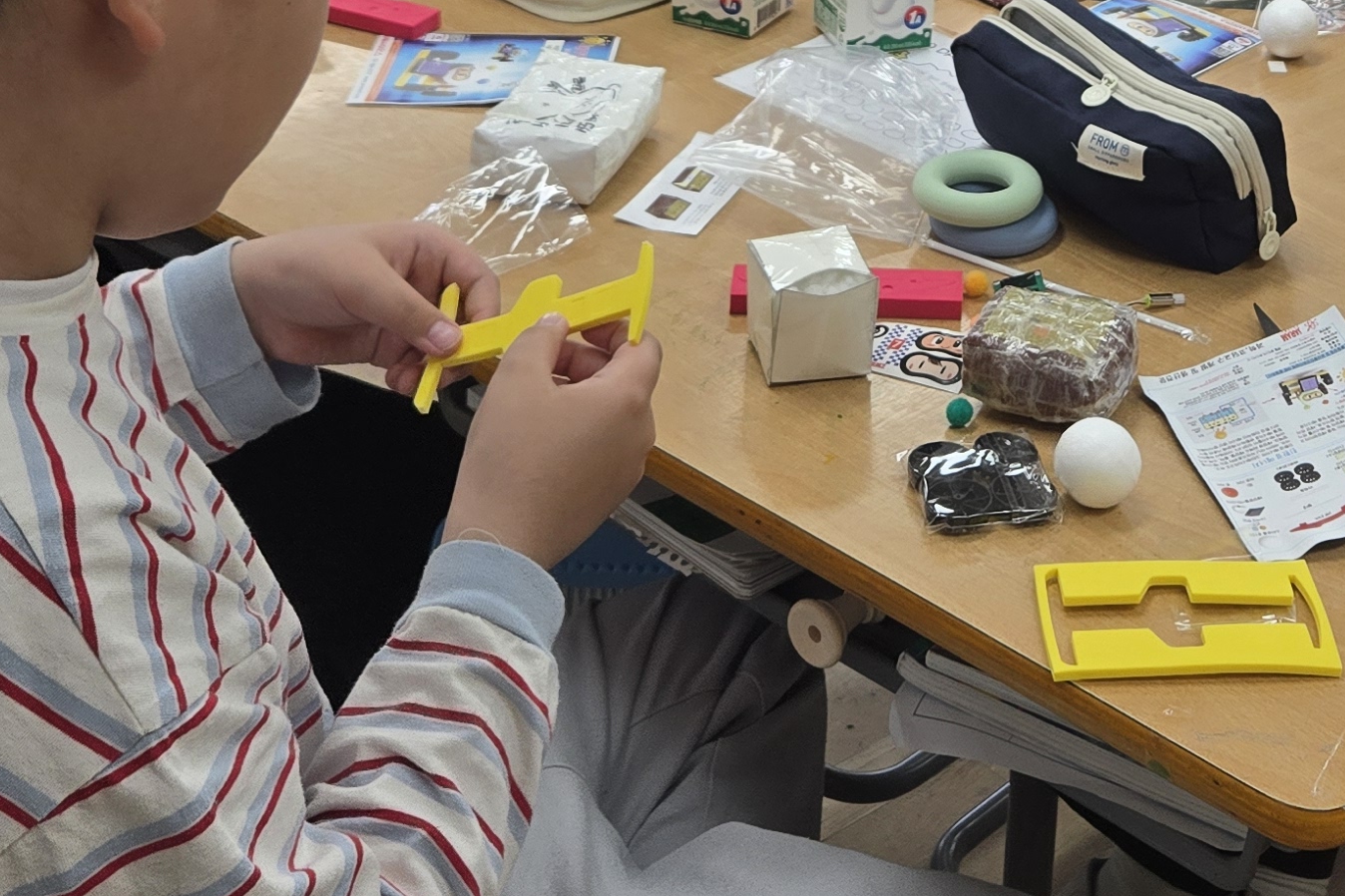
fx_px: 2652
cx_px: 1054
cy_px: -261
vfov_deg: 17.9
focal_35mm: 71
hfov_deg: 27.9
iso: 40
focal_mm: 5.4
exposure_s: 1/180
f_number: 1.8
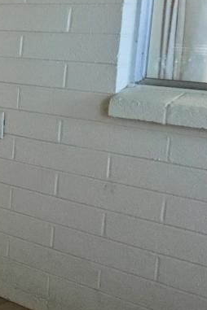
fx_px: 699
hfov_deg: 14.4
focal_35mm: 81
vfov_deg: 25.0
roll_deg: -1.9
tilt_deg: -10.4
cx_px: -192
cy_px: 132
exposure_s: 1/20
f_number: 2.2
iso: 200
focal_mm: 4.15
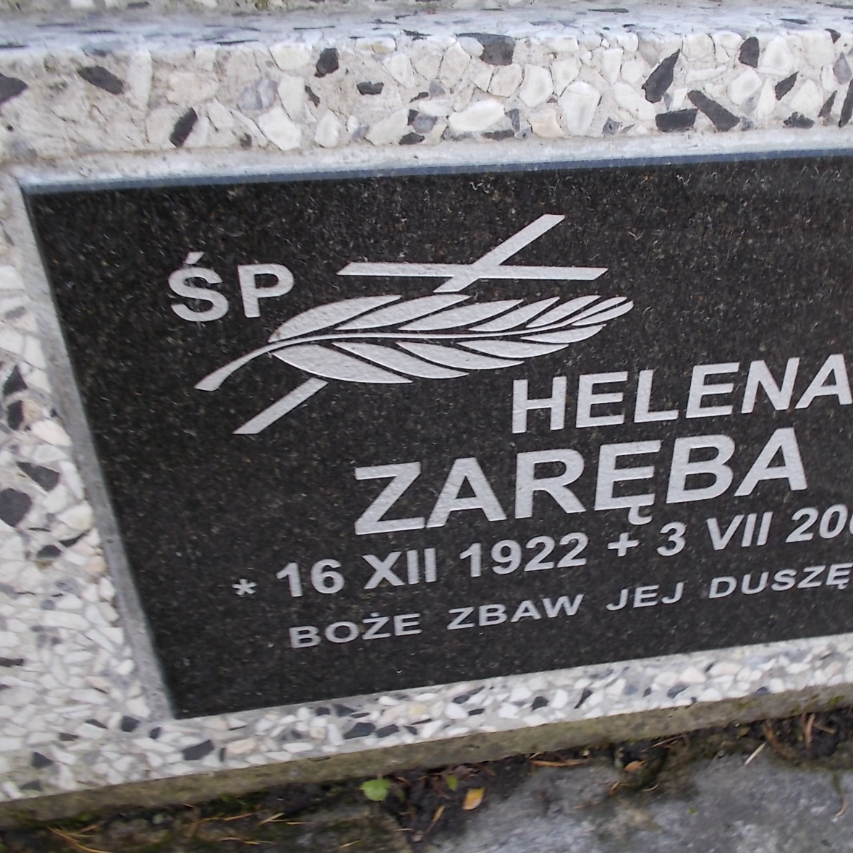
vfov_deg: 46.0
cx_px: 496
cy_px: 430
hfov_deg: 45.9
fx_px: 1004
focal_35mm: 36
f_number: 3.4
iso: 80
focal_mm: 5.3
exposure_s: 1/30
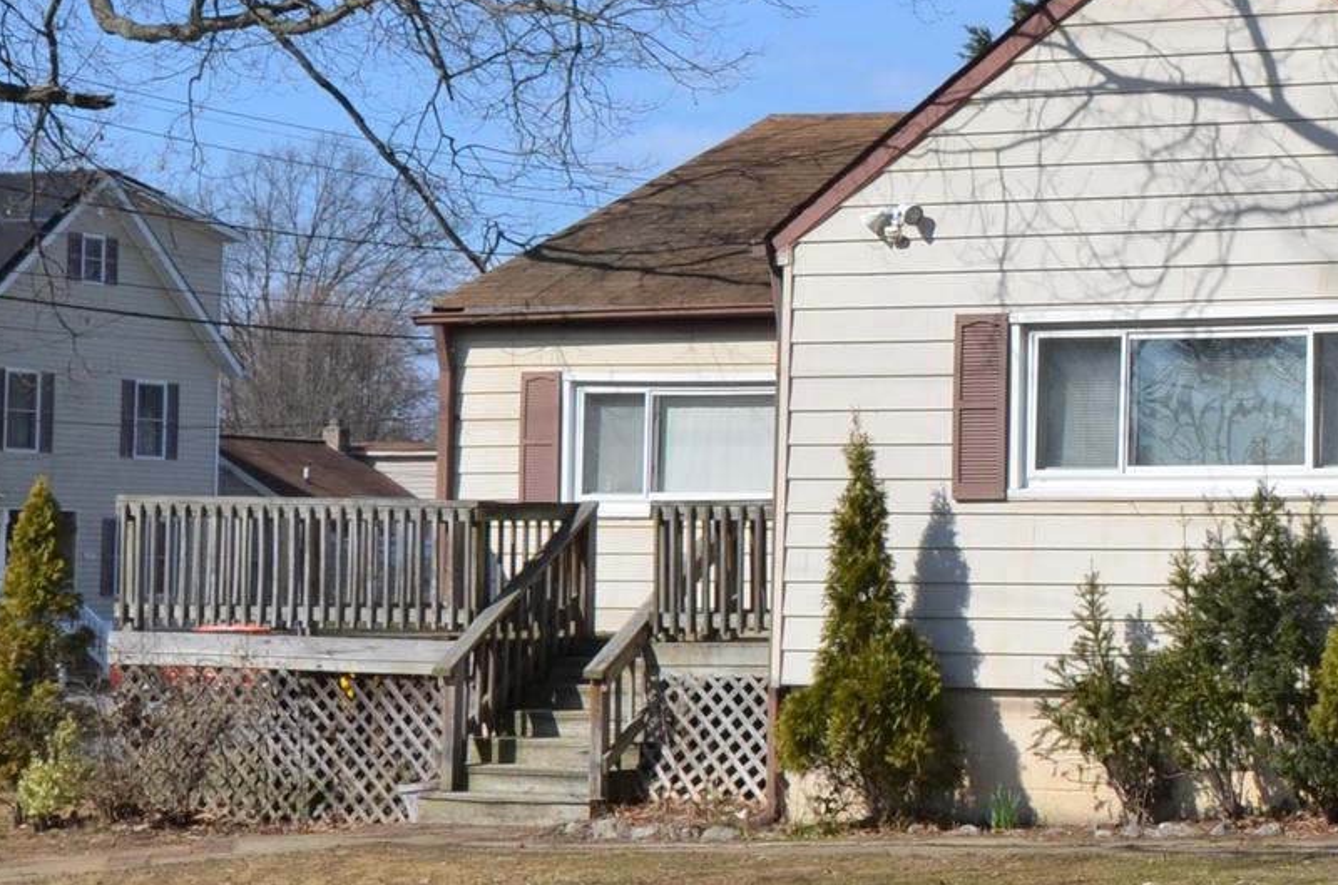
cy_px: -66
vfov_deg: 19.9
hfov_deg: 28.8
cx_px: 1355
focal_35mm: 65
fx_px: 2420
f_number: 8
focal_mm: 17
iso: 100
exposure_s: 1/250
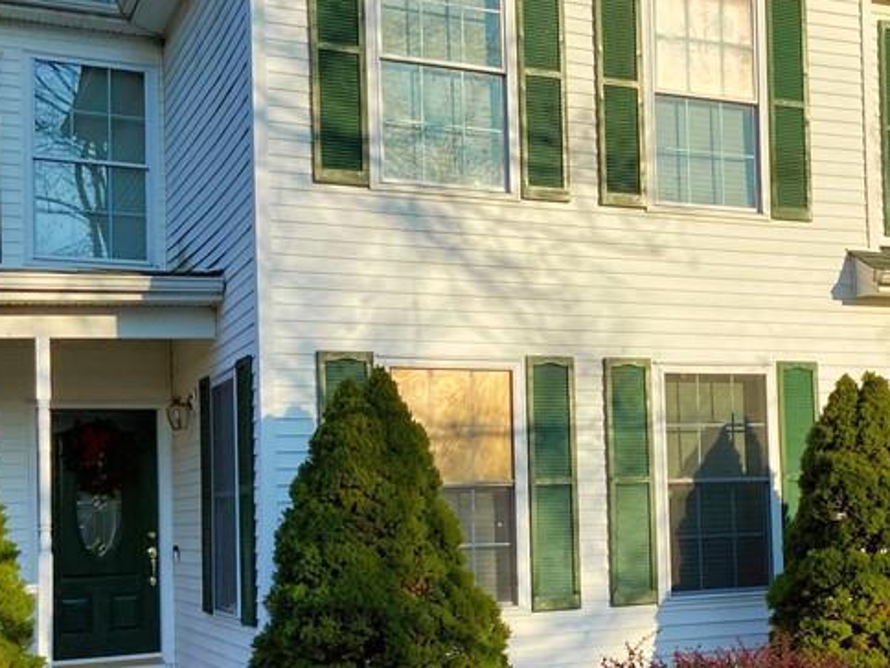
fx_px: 1414
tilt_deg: +2.1
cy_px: 469
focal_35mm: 55
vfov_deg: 26.3
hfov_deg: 34.5
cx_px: 622
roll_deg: +1.7
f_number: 1.8
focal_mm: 4.25
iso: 32
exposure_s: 1/2358
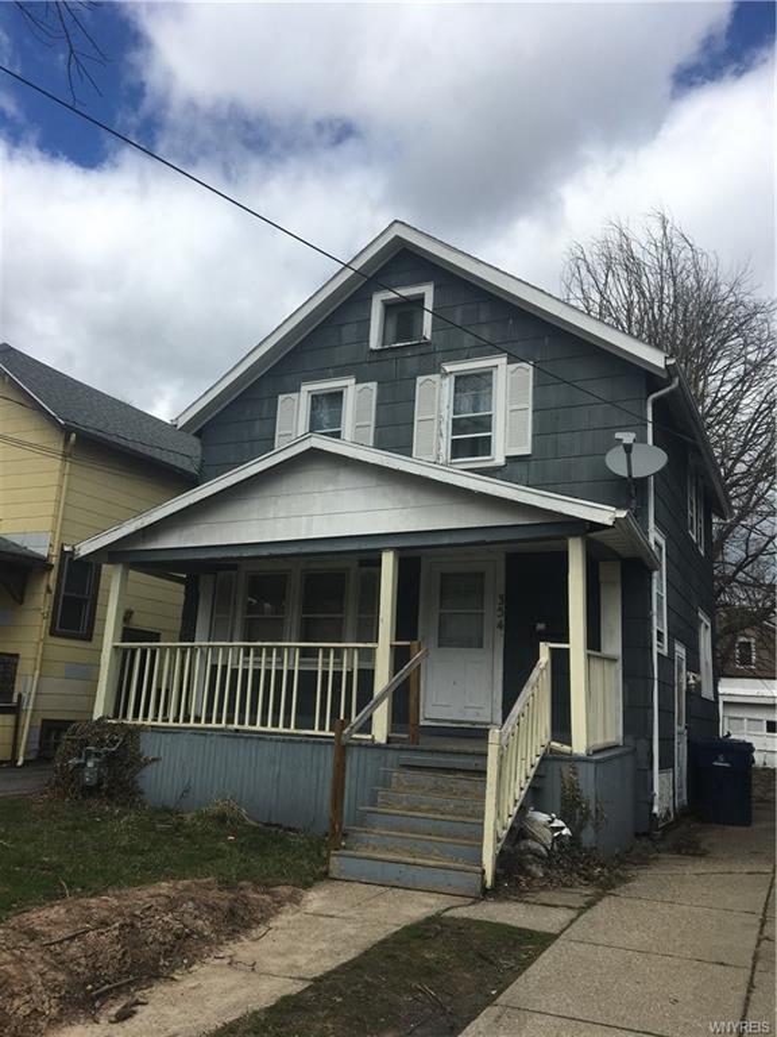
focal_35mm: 29
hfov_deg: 48.2
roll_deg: -4.0
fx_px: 868
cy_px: 518
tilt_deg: +12.5
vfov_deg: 61.7
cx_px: 388
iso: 25
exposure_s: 1/2481
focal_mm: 4.15
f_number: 2.2
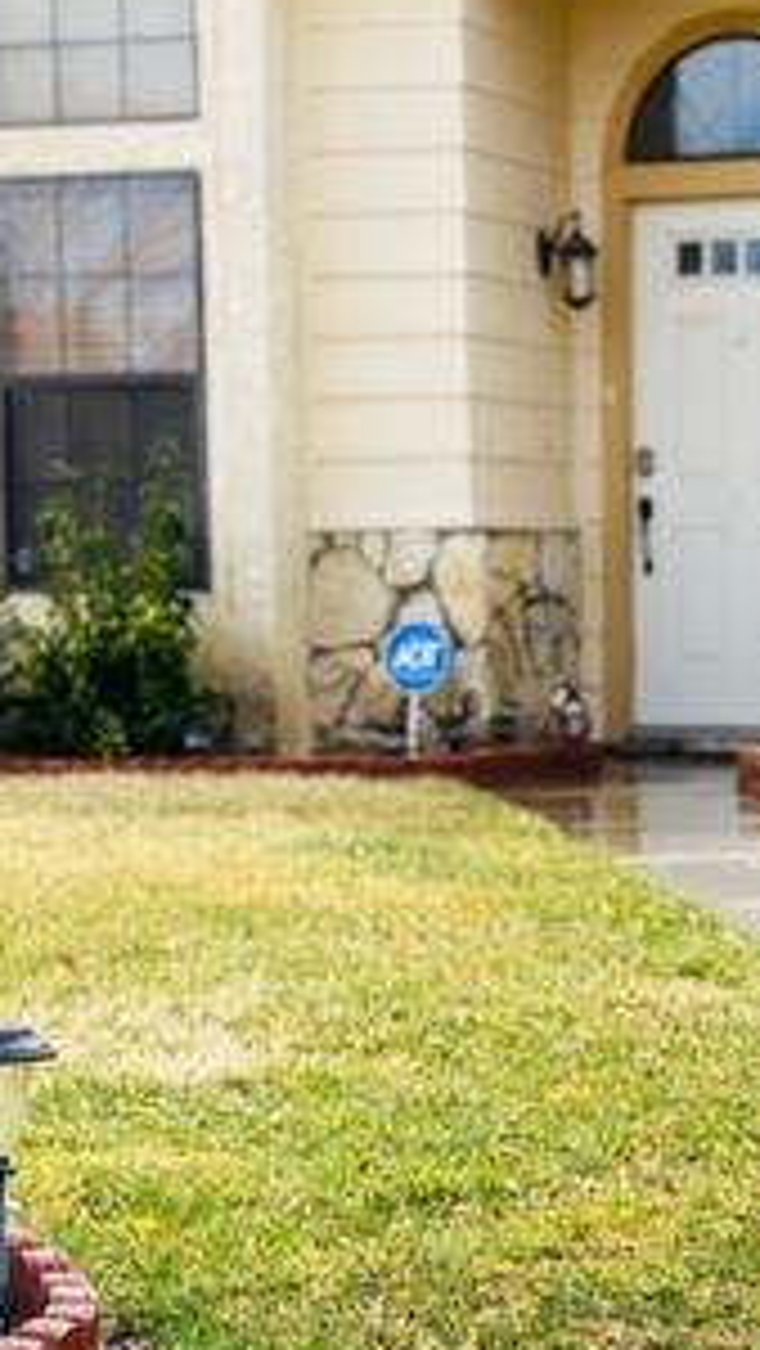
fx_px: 4330
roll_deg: -0.3
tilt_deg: -7.7
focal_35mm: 121
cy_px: 1269
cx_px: 612
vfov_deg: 17.4
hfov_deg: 10.0
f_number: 2
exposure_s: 1/716
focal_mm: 6
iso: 20
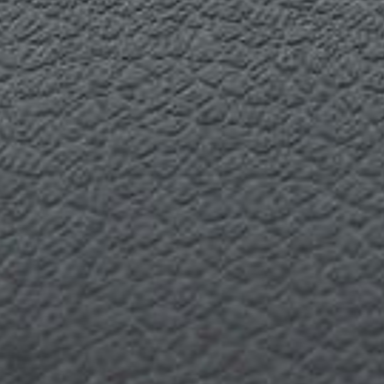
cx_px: 927
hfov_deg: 6.2
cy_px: -112
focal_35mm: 270
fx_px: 3389
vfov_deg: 6.4
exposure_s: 1/50
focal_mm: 28
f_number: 3.2
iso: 500
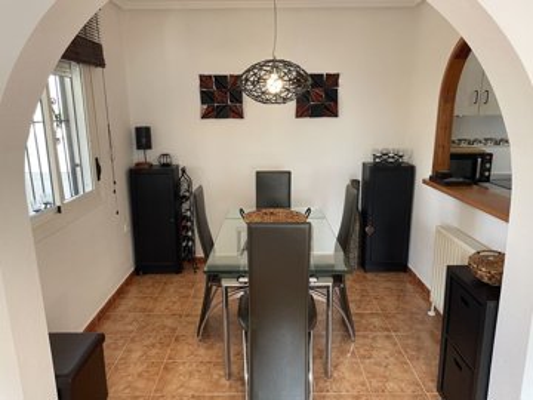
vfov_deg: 53.1
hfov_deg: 67.3
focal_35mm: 26
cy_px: 200
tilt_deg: -13.3
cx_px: 266
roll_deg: +1.5
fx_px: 400
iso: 125
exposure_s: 1/88
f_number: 1.6
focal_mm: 4.2
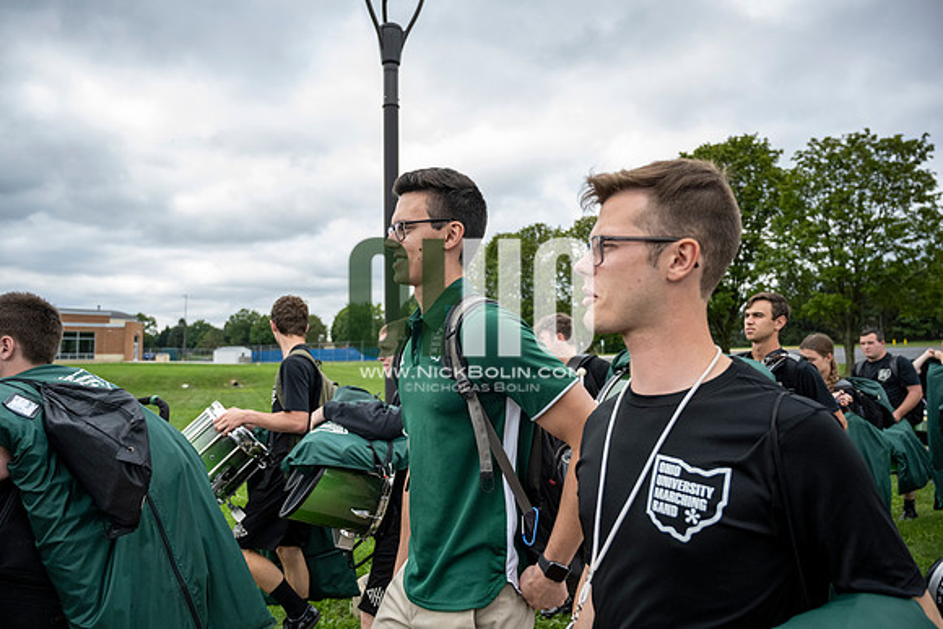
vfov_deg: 53.2
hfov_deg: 73.7
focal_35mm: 24
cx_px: 472
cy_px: 314
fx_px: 629
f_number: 4
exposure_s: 1/4000
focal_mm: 24
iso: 1250
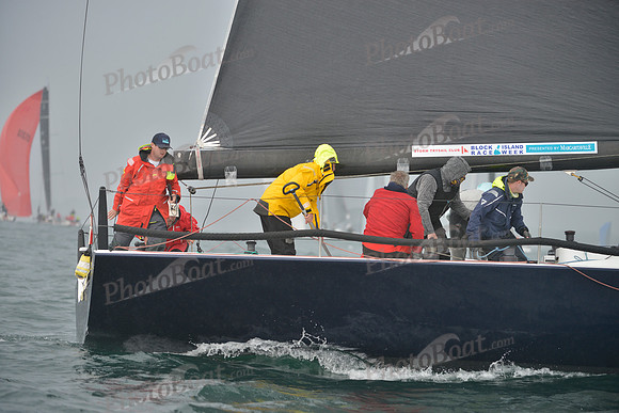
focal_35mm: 200
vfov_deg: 6.9
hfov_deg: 10.3
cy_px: 206
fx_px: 3440
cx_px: 310
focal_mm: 200
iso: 280
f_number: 4
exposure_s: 1/800
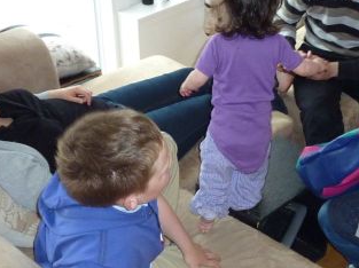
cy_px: 173
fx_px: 663
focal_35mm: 64
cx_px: 268
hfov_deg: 29.8
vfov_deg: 22.8
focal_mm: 4.1
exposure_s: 1/30
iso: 200
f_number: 3.3
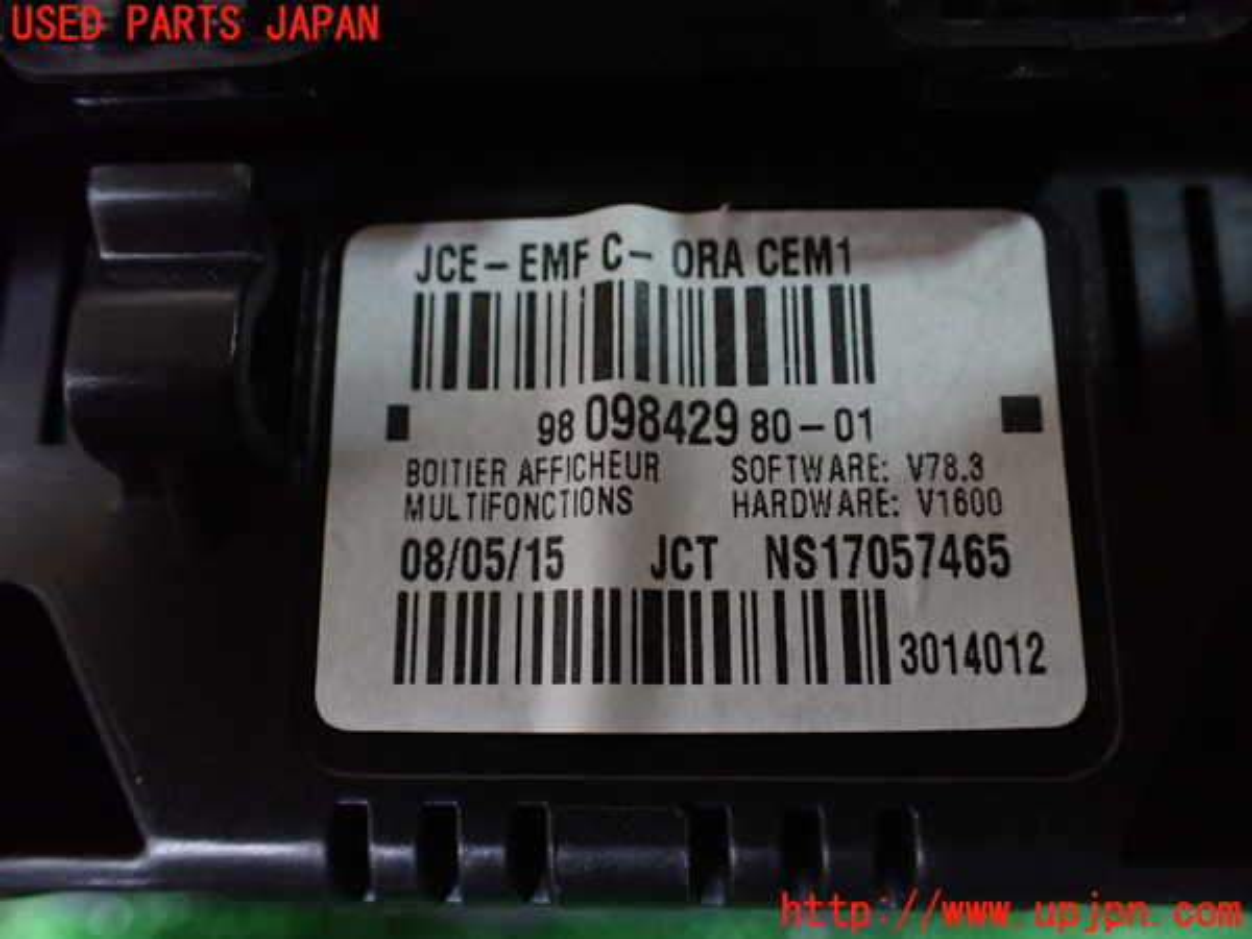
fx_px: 1085
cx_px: 626
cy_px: 470
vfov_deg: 46.8
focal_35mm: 30
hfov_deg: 60.0
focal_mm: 5.4
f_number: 2.3
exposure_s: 1/100
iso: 800
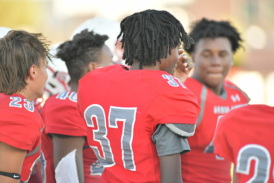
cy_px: 92
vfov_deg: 4.6
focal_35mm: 300
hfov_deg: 6.9
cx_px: 137
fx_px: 2284
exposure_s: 1/2000
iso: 1600
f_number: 3.5
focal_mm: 300
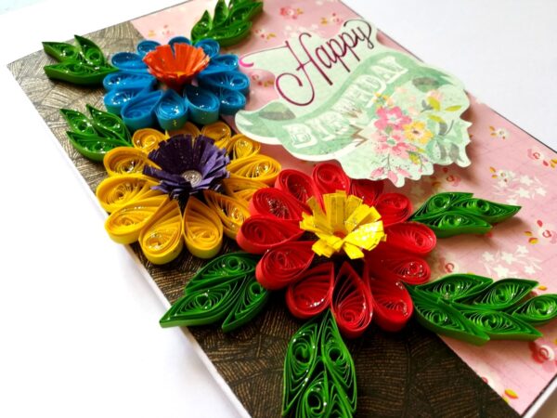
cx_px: 278
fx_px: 418
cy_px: 209
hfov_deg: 67.3
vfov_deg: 53.1
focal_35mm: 26
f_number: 2.2
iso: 64
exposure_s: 1/40
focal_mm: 3.83
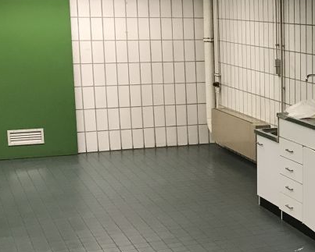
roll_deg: -0.9
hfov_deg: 21.7
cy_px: 160
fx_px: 765
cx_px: 369
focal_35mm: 82
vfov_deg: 18.7
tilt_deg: -9.3
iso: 64
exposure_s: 1/17
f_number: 1.8
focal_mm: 3.99
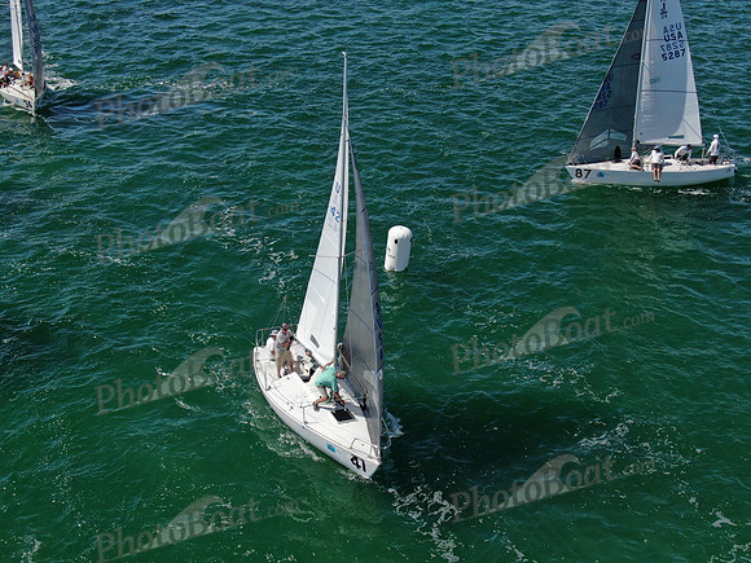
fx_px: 1020
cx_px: 376
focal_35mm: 47
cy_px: 282
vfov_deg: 30.9
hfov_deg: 40.4
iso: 100
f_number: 3.8
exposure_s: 1/1000
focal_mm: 8.42
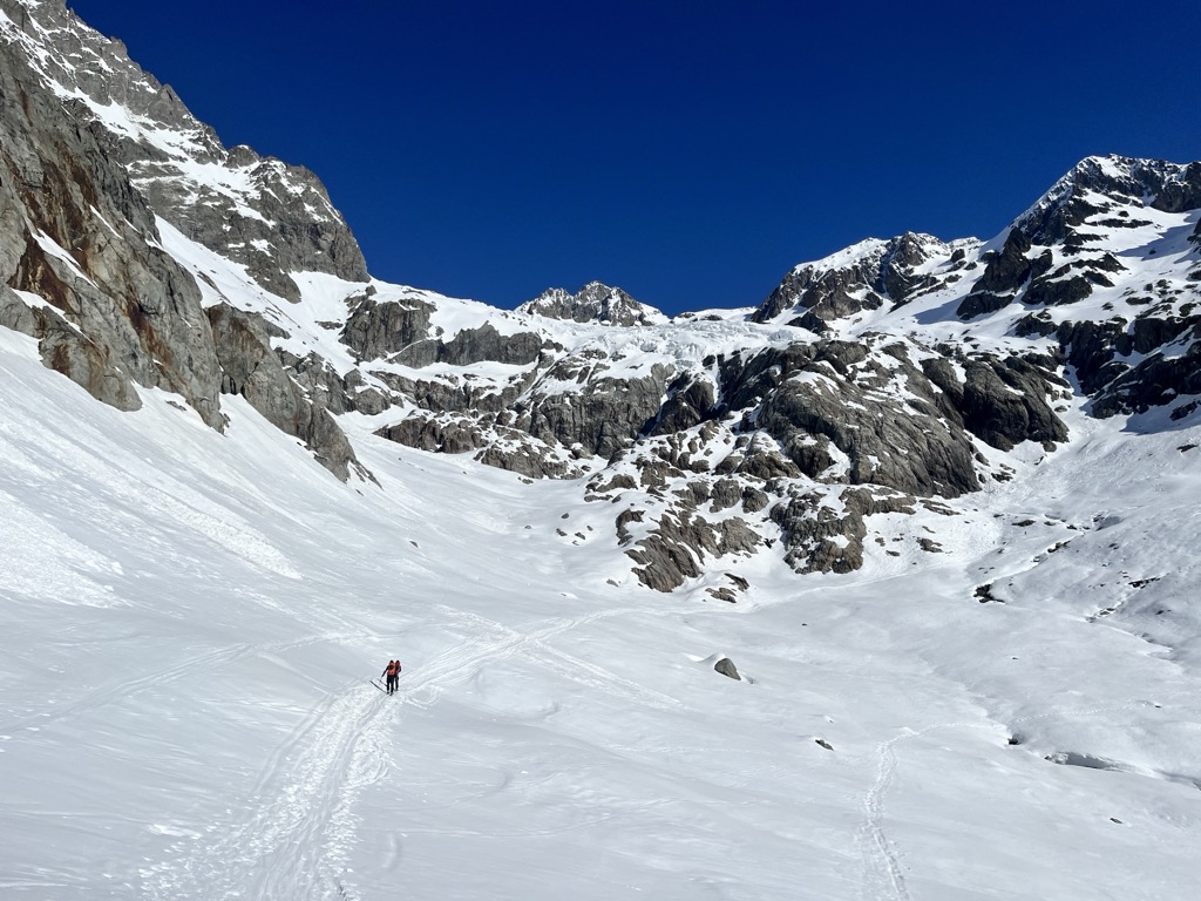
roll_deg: -0.8
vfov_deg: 53.1
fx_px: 902
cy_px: 450
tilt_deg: +12.1
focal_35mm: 26
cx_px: 600
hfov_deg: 67.3
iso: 50
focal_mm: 5.1
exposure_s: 1/17241
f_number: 1.6
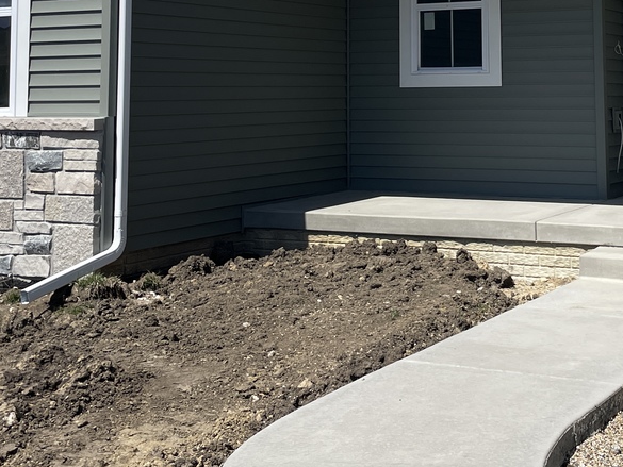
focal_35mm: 64
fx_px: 1152
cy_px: -11
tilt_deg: +4.6
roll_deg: +0.8
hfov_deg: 29.9
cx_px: 452
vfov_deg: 22.0
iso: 32
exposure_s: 1/5051
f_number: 1.6
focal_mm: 4.2
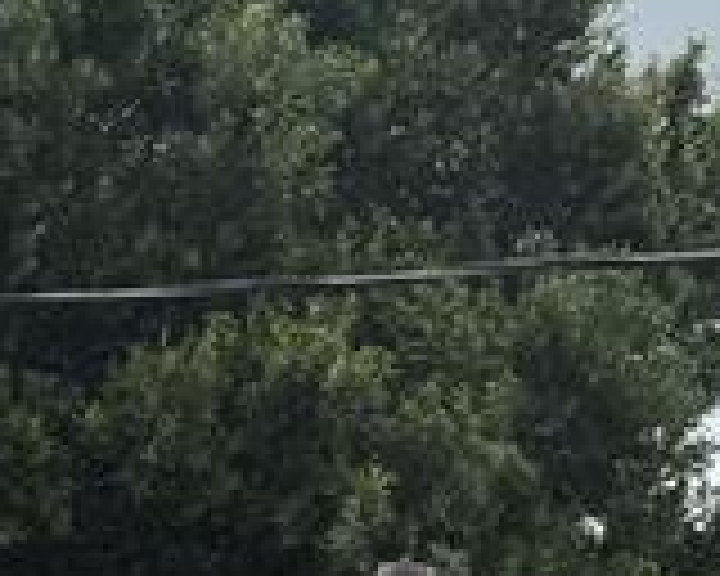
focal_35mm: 150
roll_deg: +0.9
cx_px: -580
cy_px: 1354
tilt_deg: -4.8
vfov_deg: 9.3
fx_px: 3196
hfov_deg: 11.8
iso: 80
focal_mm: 6.76
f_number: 1.78
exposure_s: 1/3279
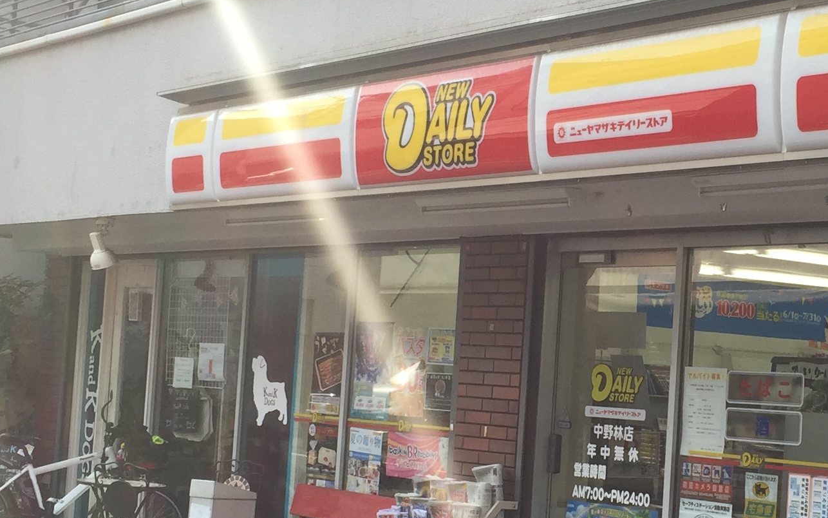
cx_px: 628
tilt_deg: +1.5
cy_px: 311
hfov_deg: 26.1
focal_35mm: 78
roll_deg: -3.0
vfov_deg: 16.7
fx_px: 1760
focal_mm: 4.15
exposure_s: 1/412
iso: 32
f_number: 2.2
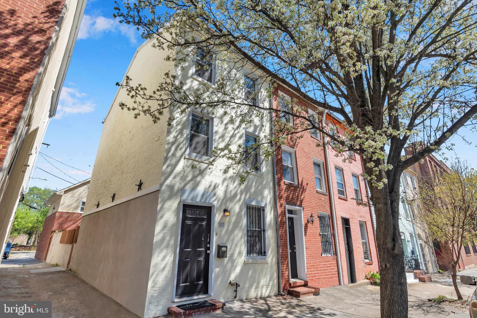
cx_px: 238
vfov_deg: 67.4
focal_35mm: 18
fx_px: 239
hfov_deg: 90.0
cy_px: 159
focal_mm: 18
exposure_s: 1/500
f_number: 9
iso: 320
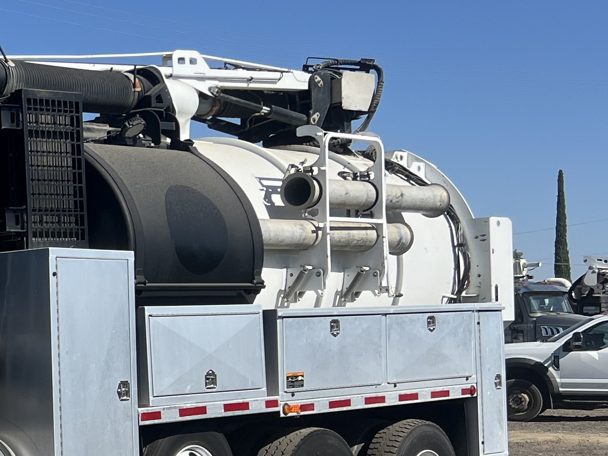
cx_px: -275
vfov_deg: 17.5
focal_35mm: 84
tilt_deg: -2.6
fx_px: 1475
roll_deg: +0.4
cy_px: 345
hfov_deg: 20.3
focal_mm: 5.7
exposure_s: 1/6993
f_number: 1.5
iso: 50
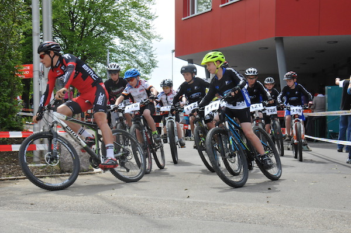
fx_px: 760
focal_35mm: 78
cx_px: 176
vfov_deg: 17.5
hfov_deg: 26.0
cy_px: 116
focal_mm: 52
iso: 1250
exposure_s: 1/640
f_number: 13
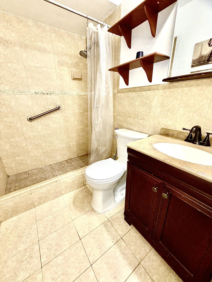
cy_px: 141
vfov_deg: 102.1
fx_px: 114
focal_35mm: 14
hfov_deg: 85.7
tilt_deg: -19.5
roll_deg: +0.3
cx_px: 106
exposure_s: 1/80
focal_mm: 2.22
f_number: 2.2
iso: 100
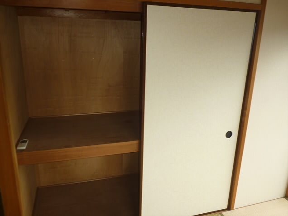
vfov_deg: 51.4
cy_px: 108
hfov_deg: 65.3
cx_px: 144
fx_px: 225
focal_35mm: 27
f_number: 2.9
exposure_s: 1/50
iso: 80
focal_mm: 4.7
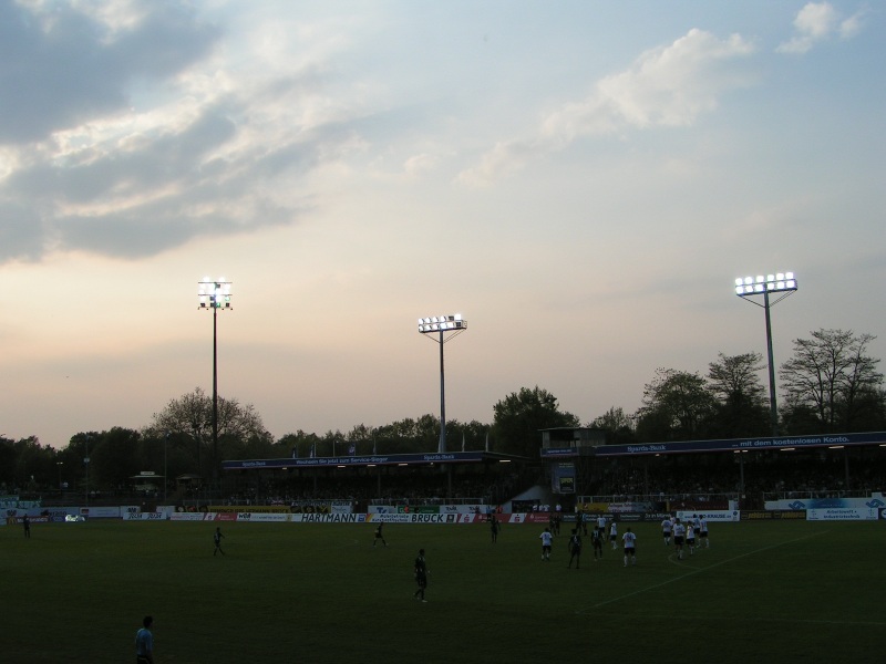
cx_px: 443
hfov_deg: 49.0
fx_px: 973
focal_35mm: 38
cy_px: 332
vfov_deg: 37.7
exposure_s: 1/320
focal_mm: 5.8
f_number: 5.6
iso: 50
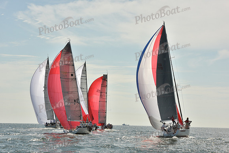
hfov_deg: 20.4
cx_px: 114
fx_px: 636
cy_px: 76
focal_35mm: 100
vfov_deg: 13.7
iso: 320
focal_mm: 100
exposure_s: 1/640
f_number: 16
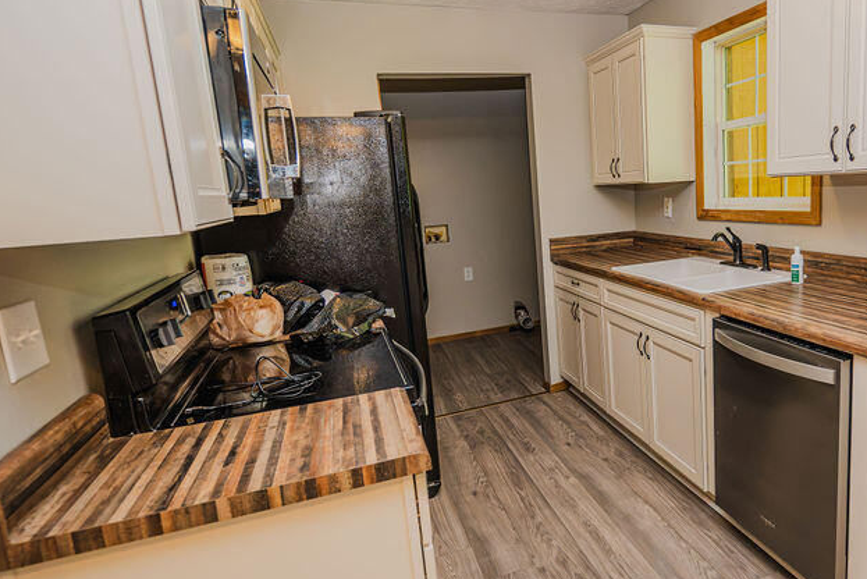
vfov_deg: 55.2
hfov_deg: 73.8
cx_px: 576
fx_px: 554
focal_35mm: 23
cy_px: 280
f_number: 4
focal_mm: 14
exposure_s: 1/200
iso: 1600
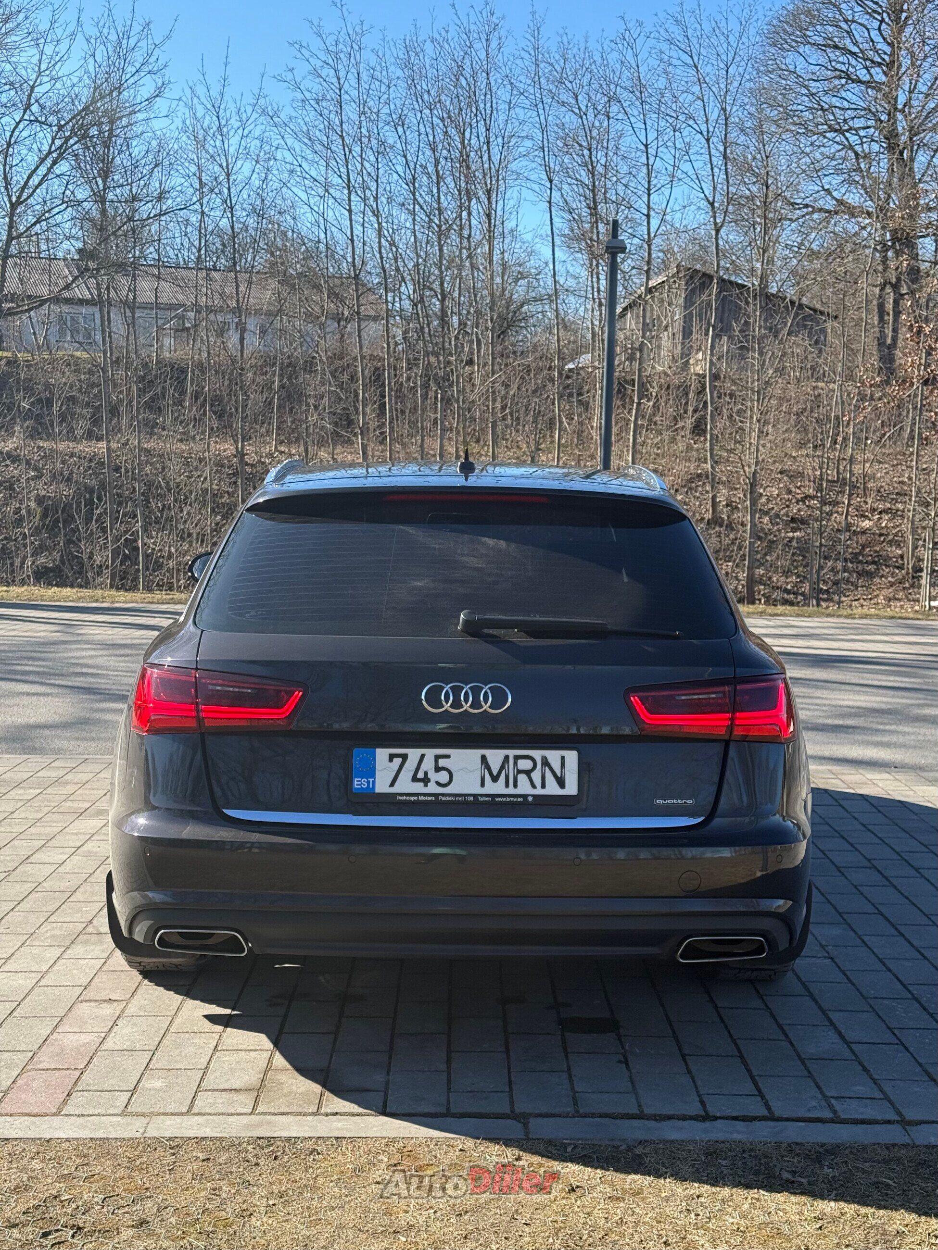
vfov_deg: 39.7
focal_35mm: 48
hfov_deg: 30.3
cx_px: 469
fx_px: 1734
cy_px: 625
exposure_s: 1/2208
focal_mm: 6.76
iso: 80
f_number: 1.78
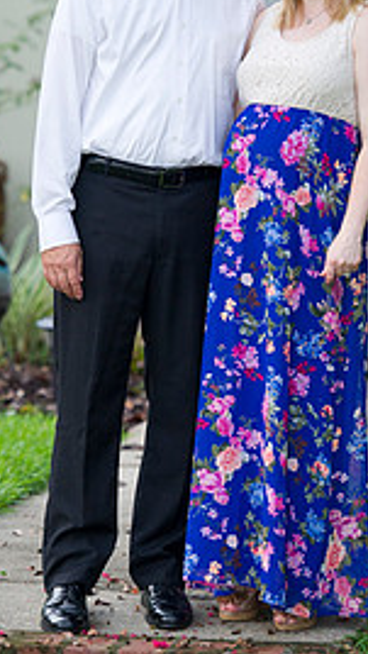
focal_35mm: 246
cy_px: 198
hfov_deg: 4.9
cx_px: 177
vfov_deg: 8.8
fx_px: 4262
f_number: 2.8
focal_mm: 140
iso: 640
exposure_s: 1/100
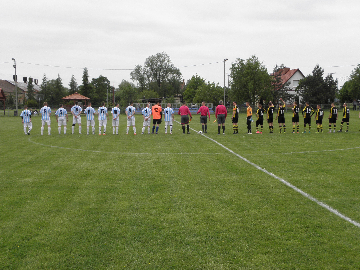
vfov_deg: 35.1
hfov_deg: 45.8
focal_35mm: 41
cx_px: 180
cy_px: 135
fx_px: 426
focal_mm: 7.31
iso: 64
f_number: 4.5
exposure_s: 1/100
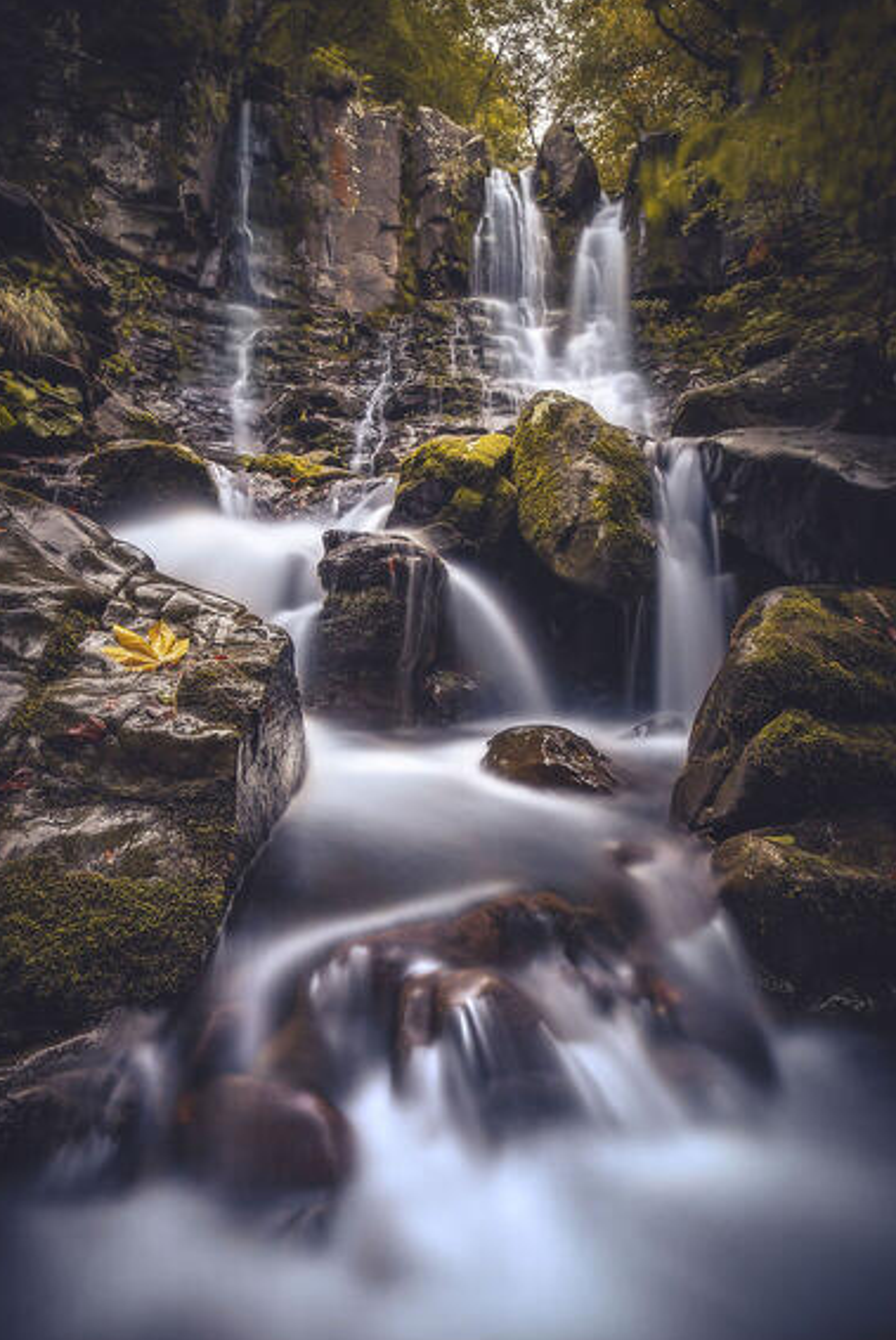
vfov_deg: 89.9
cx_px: 424
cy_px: 700
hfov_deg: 67.4
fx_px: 671
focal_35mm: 18
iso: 500
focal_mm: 17
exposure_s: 25
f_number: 6.3
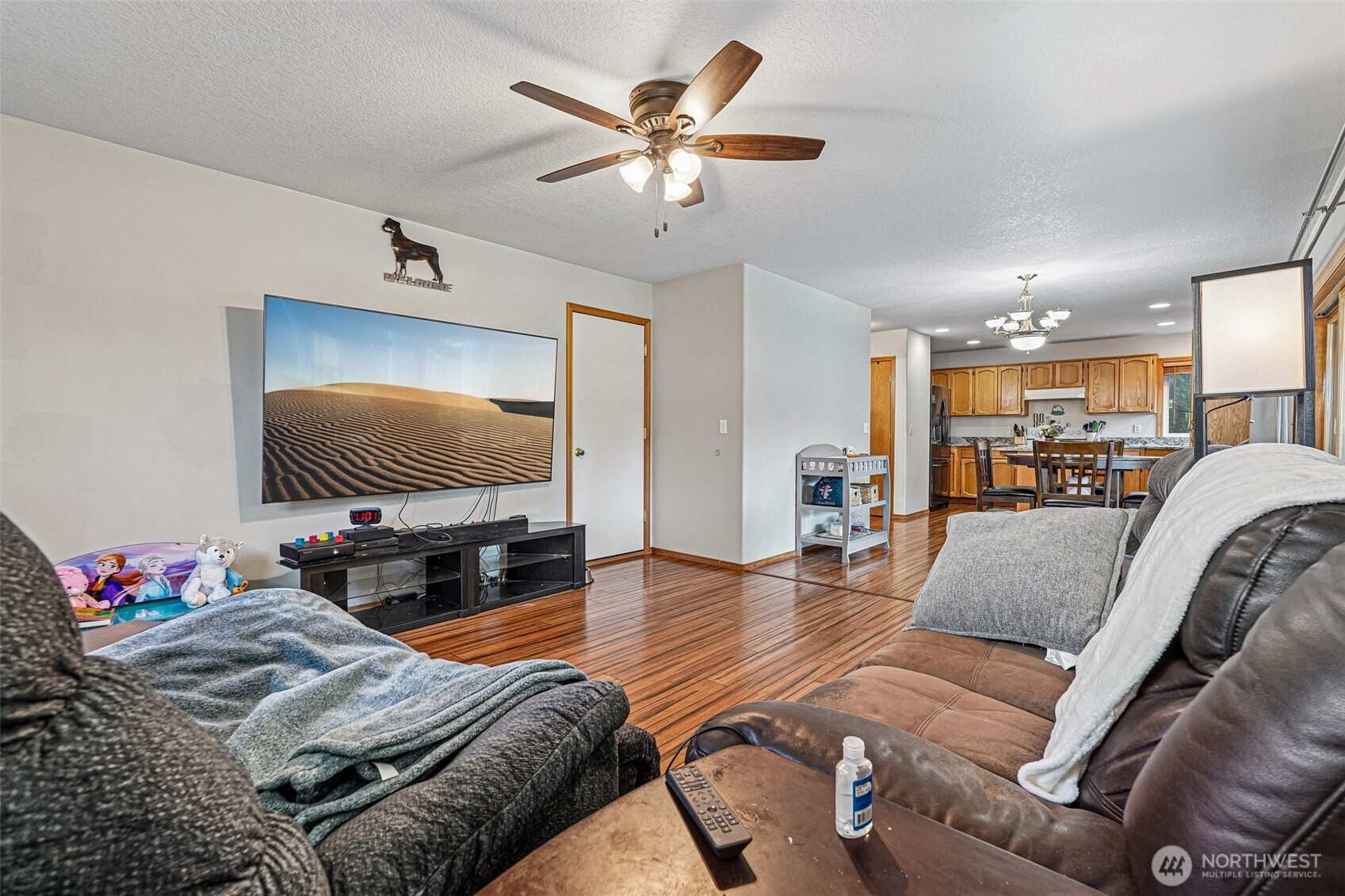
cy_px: 448
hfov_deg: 96.7
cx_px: 672
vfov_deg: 73.7
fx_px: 598
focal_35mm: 16
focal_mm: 16
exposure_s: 1/8
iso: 400
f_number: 8
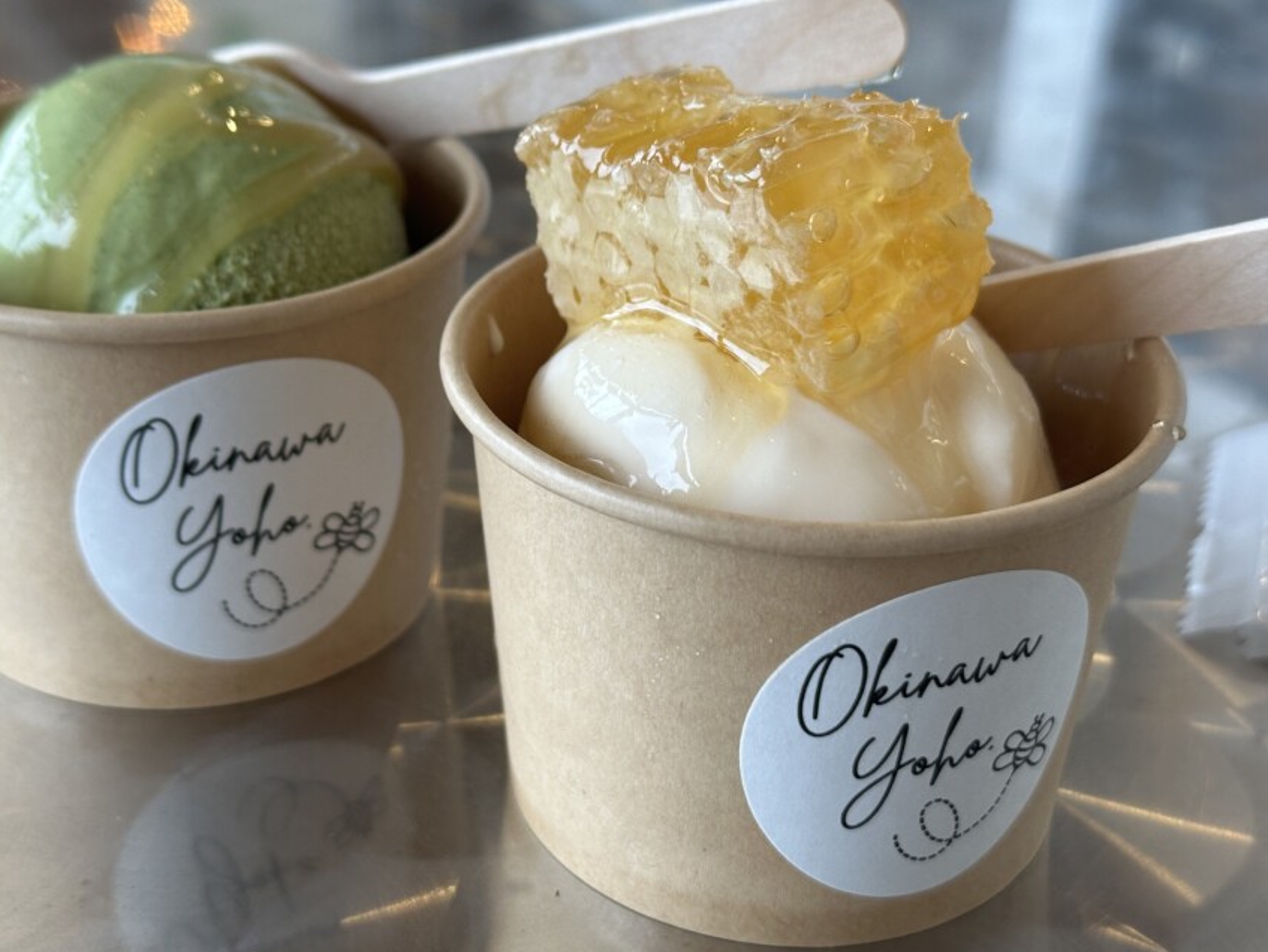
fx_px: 2125
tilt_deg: -27.5
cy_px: 431
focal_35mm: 58
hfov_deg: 33.2
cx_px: 620
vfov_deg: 25.2
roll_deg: -1.2
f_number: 1.78
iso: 80
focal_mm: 6.86
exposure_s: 1/60
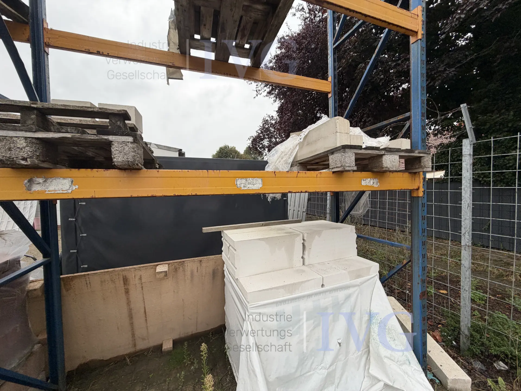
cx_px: 260
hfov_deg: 102.1
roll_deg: +2.9
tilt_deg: -0.5
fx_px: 211
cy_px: 196
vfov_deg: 85.7
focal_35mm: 14
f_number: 2.2
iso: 40
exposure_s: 1/219
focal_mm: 2.22
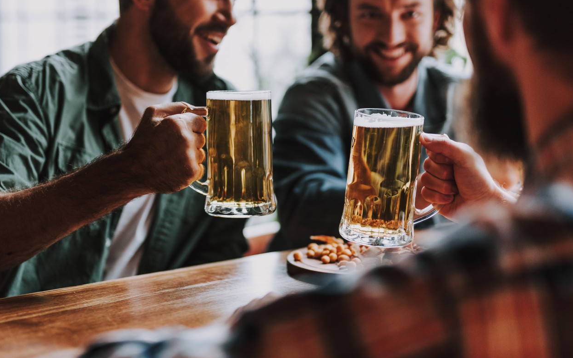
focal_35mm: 66
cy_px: 192
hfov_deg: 31.0
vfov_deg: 19.7
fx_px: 1031
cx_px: 229
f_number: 1.4
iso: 500
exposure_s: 1/125
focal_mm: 50
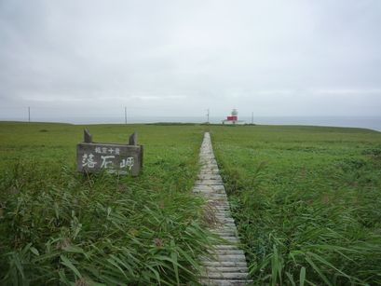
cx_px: 190
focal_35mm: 25
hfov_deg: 69.4
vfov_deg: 54.9
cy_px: 143
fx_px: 275
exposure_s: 1/640
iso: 160
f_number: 4
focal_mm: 4.4
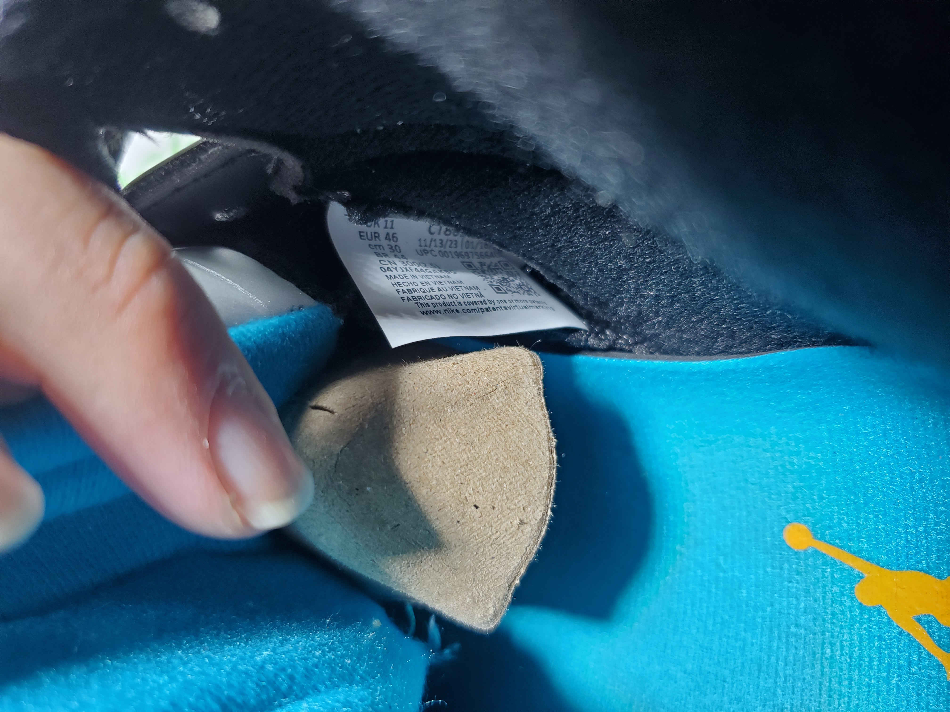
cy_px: 356
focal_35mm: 26
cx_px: 475
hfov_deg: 67.3
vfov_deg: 53.1
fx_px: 714
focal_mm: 4.3
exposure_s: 1/50
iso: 100
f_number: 1.5
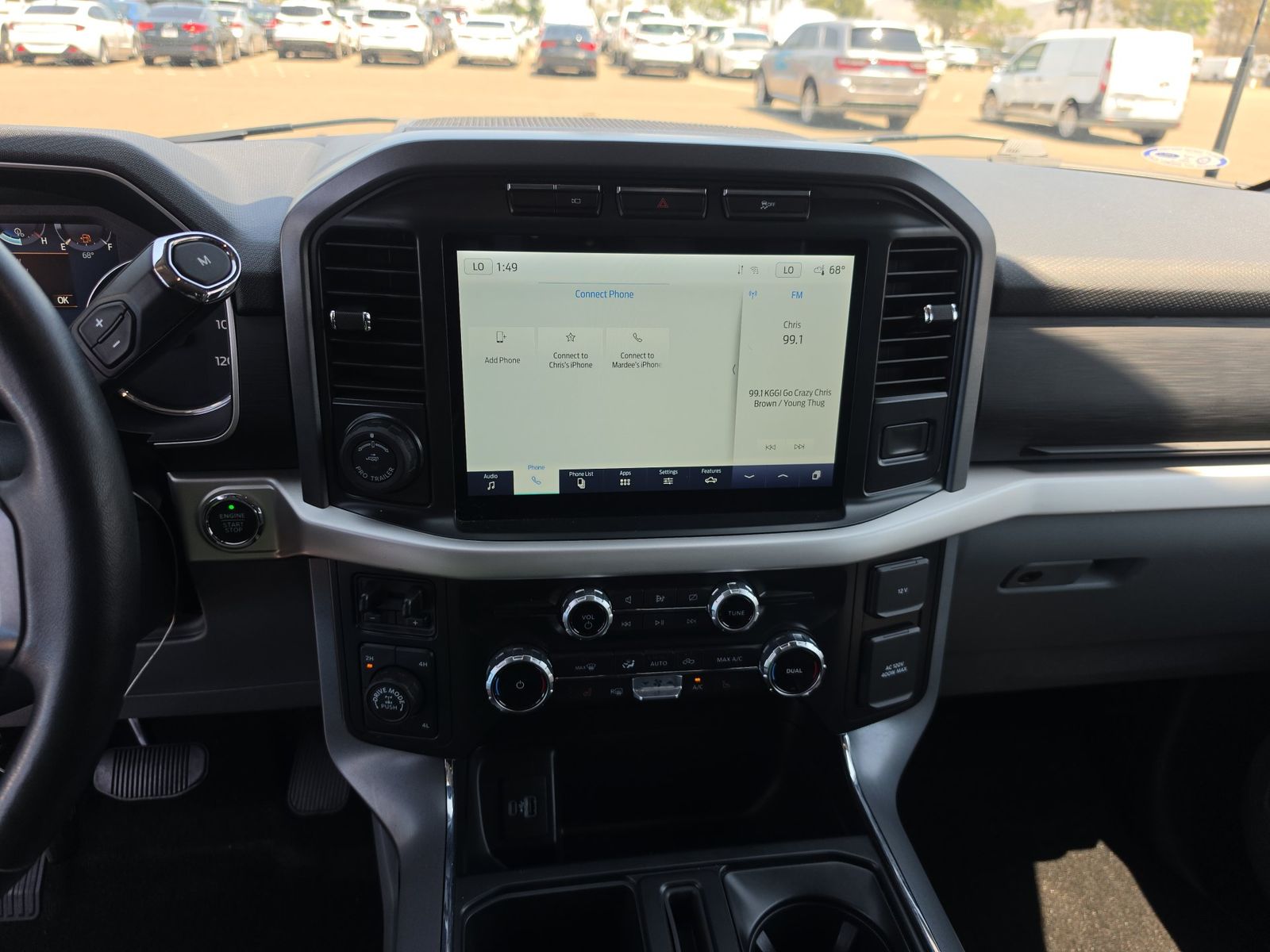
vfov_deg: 58.9
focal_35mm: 23
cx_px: 635
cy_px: 476
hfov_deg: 73.9
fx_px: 844
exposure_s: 1/166
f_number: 1.4
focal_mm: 6.5
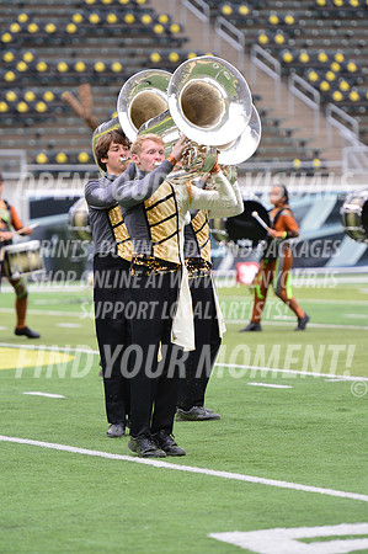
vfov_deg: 9.4
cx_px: 184
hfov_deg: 6.2
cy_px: 277
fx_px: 3381
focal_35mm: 220
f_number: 4.5
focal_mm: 220
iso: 640
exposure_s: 1/500
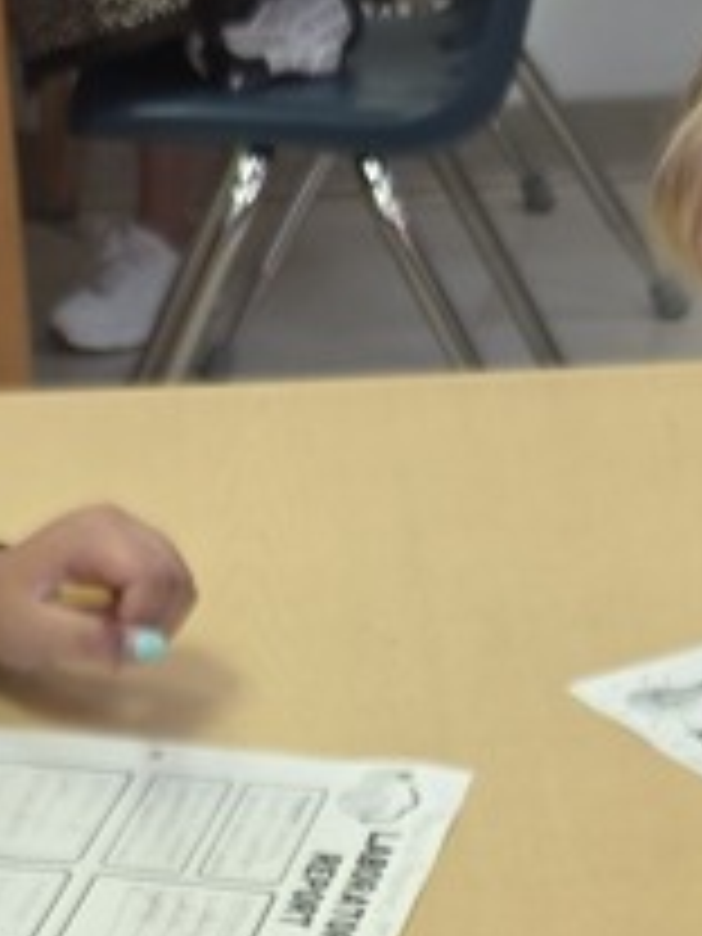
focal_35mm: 113
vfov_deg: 15.3
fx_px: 3055
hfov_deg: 13.1
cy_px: 1611
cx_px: 212
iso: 400
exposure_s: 1/24
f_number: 1.8
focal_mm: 5.4
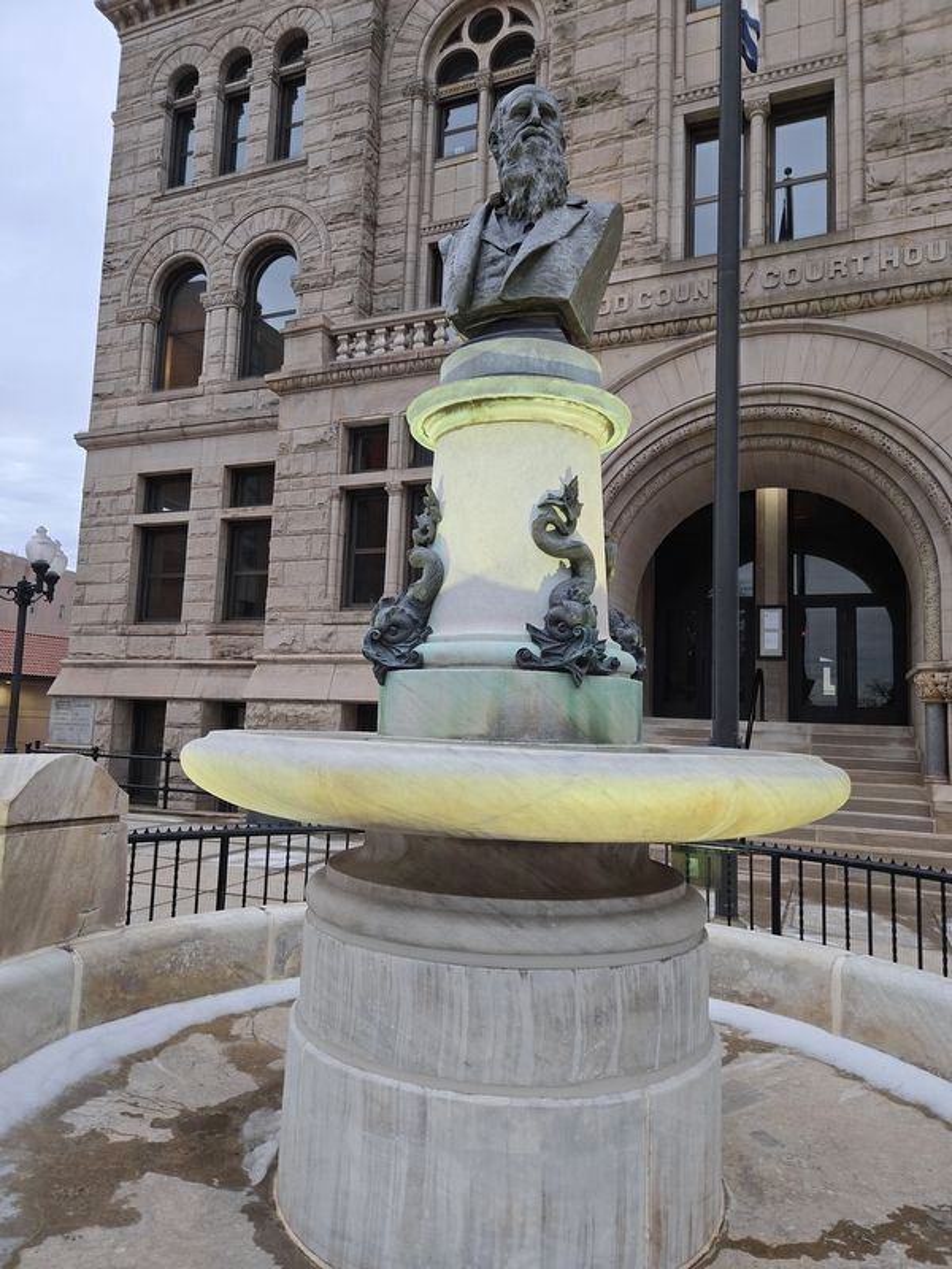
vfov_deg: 73.9
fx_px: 843
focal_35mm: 23
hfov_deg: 58.9
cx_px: 476
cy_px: 634
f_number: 1.8
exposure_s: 1/120
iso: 100
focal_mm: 5.4
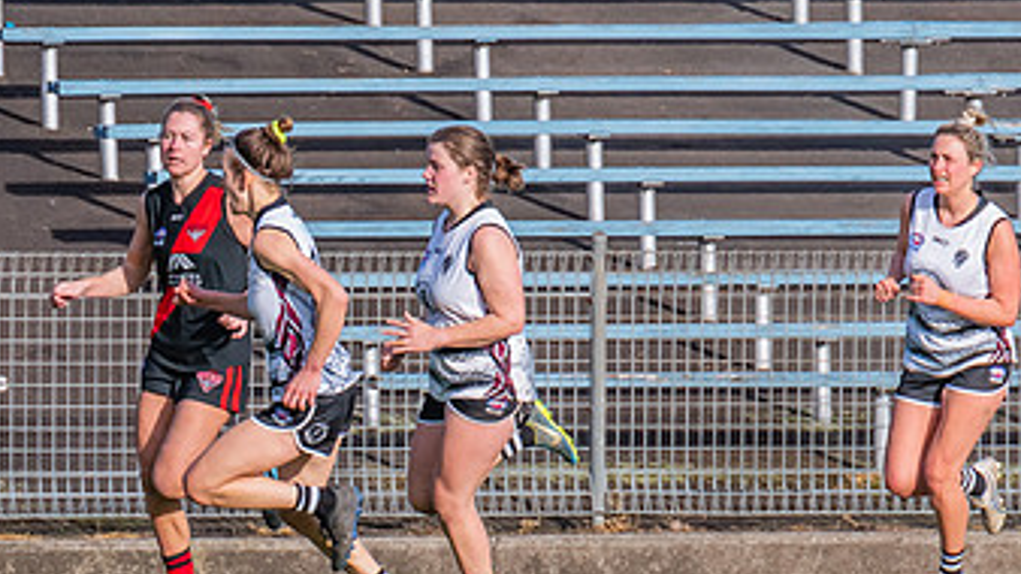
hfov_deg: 1.4
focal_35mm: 1507
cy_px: 545
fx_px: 40792
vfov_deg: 0.8
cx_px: -224
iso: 800
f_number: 9
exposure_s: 1/1250
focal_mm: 420
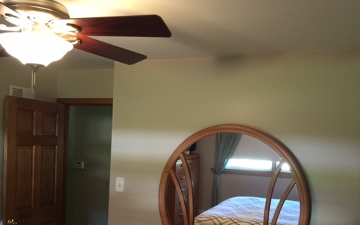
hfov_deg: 50.3
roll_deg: -4.1
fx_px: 383
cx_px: 194
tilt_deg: -4.5
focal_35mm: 39
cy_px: 163
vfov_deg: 32.3
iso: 125
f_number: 2.2
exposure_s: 1/15
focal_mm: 4.15
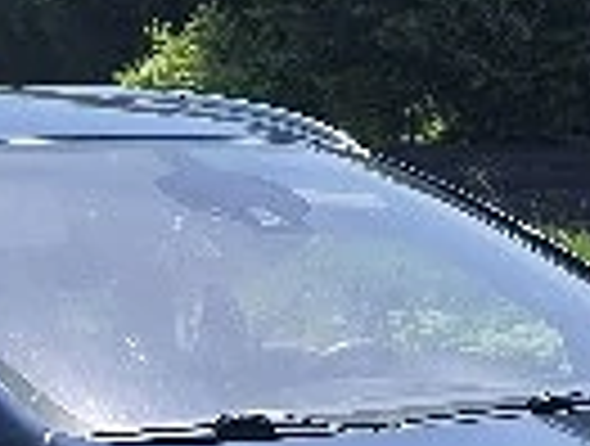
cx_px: -117
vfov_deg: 8.2
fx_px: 2991
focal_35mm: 175
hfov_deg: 11.1
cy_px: 797
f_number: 1.7
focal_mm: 6.3
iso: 80
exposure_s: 1/5000
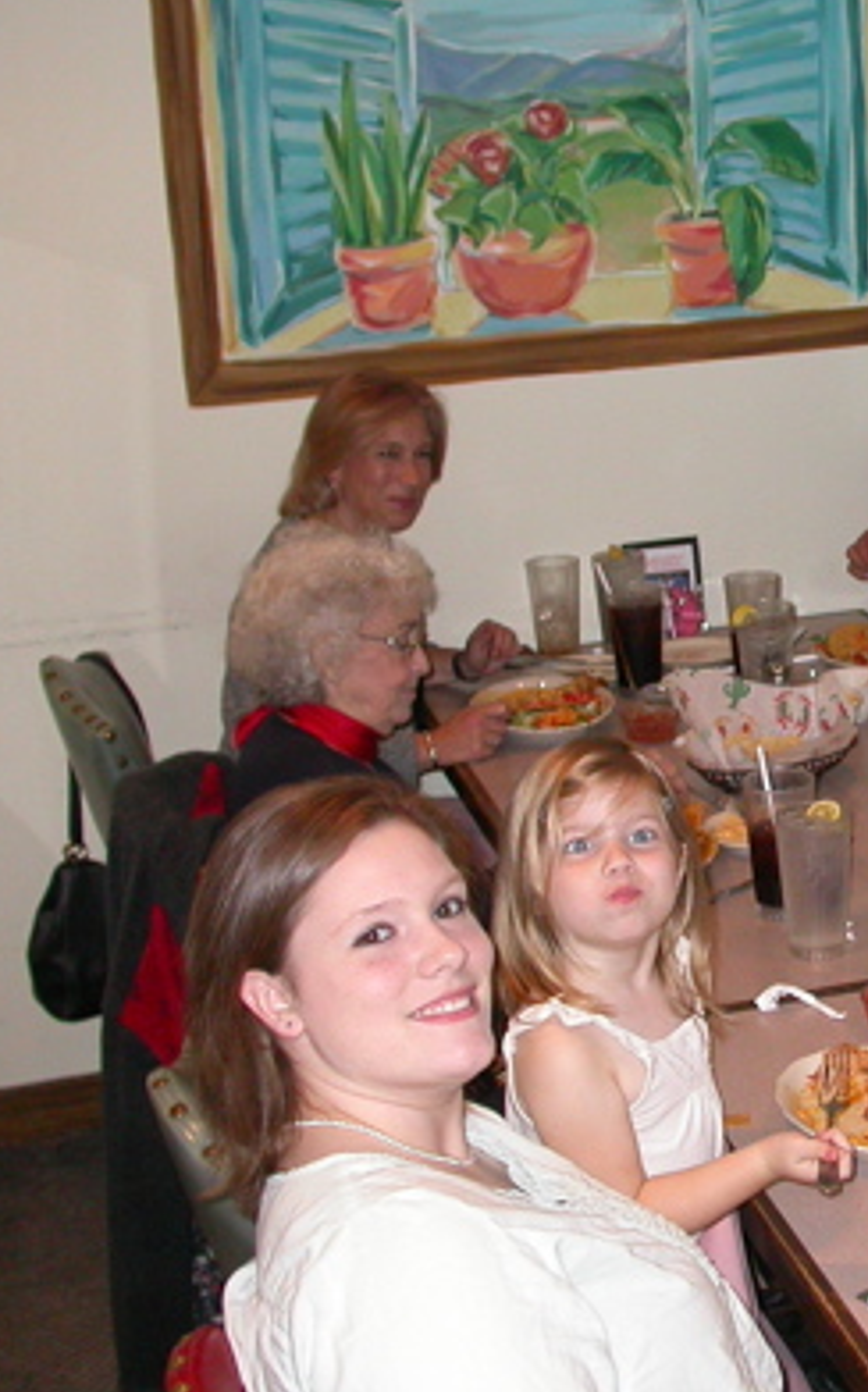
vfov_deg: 31.1
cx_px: 914
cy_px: 687
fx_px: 2501
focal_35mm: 66
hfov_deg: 19.0
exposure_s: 1/60
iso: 200
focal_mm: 7.85
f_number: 2.6
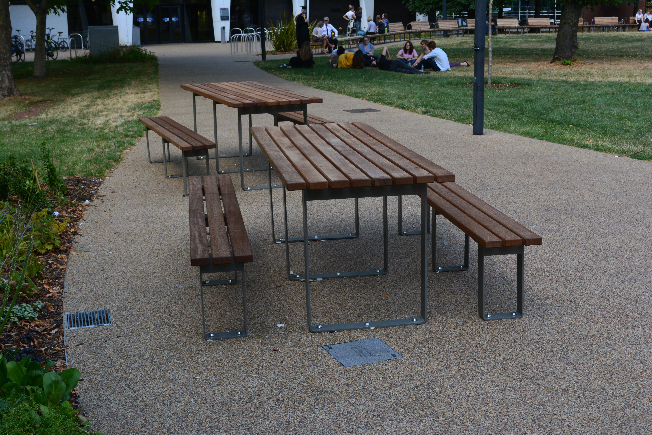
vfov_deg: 25.8
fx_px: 951
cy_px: 218
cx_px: 326
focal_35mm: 52
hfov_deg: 37.9
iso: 400
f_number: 10
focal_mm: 35
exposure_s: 1/250
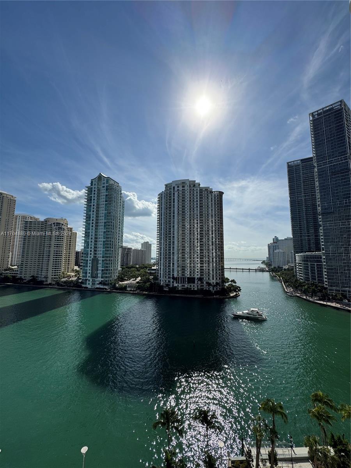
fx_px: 189
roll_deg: -0.4
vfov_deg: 102.1
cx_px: 176
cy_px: 234
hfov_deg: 85.7
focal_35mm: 14
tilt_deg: +7.1
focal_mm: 2.22
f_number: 2.2
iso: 32
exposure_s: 1/3906
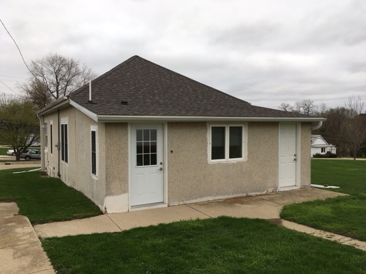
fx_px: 307
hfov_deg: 61.7
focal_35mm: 29
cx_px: 183
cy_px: 137
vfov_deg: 48.2
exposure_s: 1/217
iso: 25
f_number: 2.2
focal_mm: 4.15
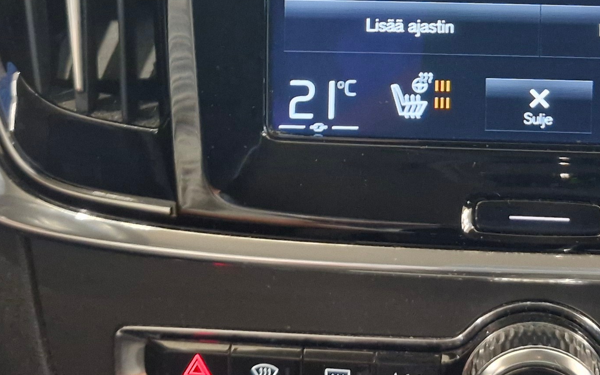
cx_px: 466
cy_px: -98
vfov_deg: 17.3
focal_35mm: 71
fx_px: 1161
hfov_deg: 28.5
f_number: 1.8
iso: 800
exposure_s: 1/25
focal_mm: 5.54
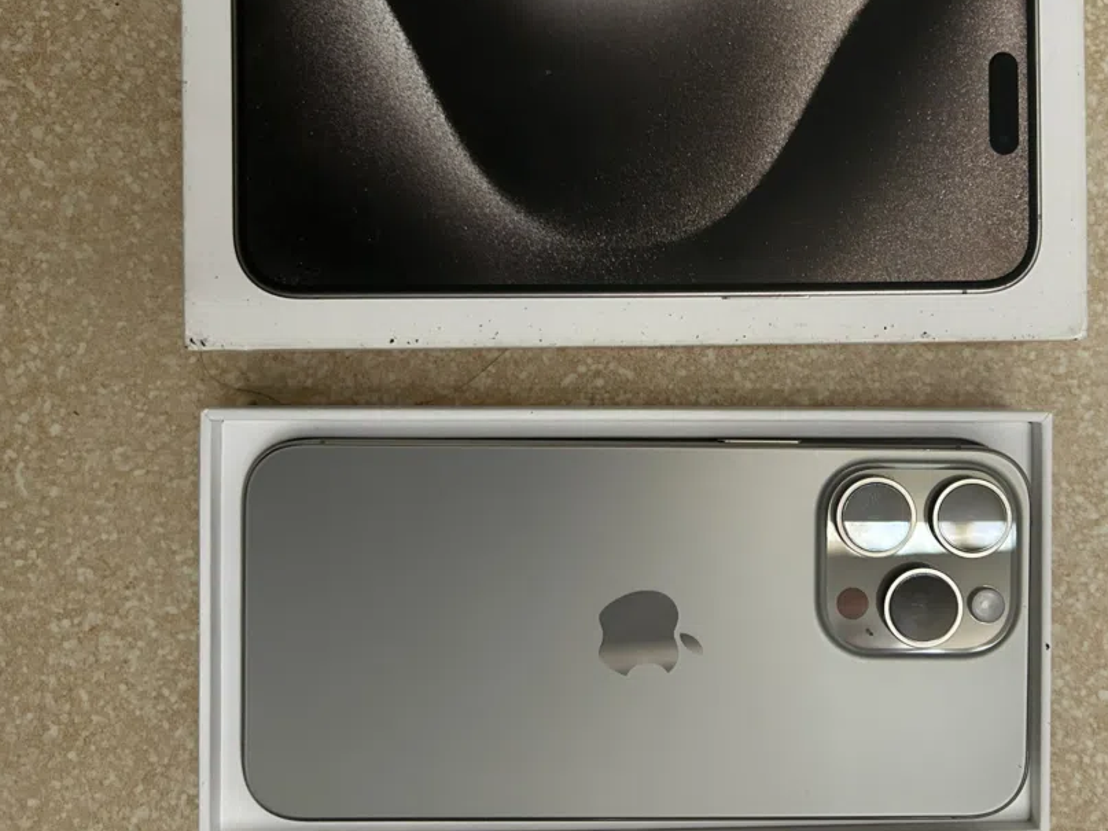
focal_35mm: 33
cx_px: 681
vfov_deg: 42.9
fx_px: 1056
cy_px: 378
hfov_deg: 54.8
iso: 500
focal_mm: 5.7
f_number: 1.5
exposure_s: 1/41
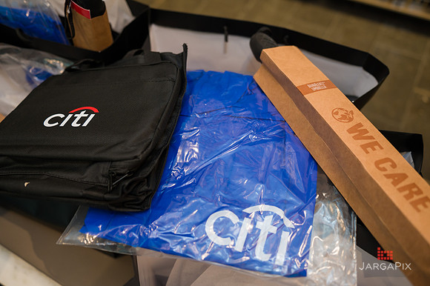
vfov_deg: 41.1
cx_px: 215
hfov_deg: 58.7
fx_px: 382
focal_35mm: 32
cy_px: 143
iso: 400
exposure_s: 1/200
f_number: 3.2
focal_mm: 32
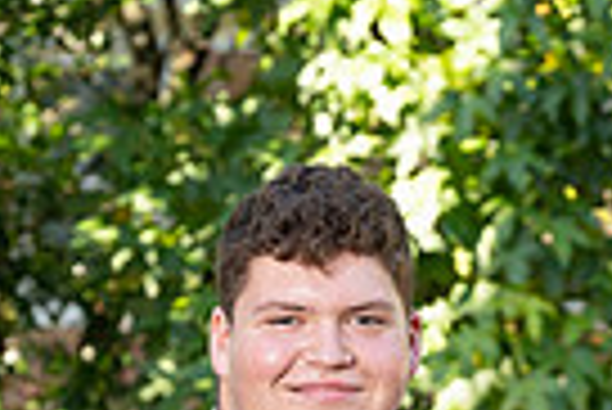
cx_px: 454
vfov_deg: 4.1
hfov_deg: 6.2
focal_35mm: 330
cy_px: 955
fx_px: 5616
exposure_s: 1/200
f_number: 5.6
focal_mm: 100
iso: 400
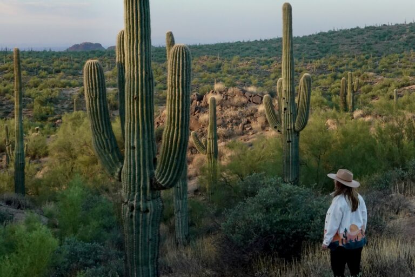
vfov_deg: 22.6
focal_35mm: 60
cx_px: 208
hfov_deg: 33.4
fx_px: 692
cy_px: 138
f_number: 8
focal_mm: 22
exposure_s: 1/200
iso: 640
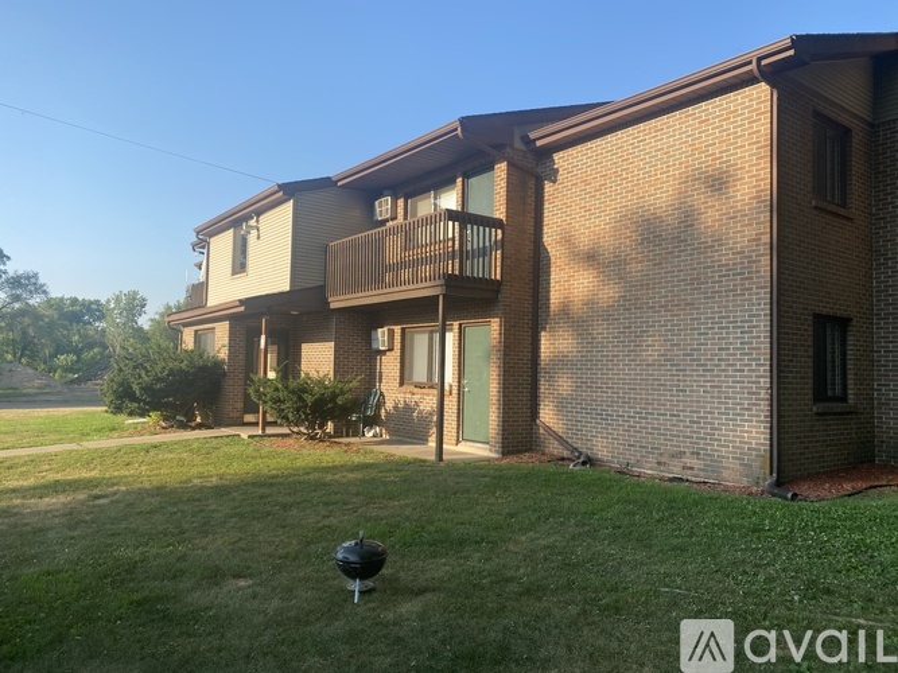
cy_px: 336
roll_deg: -1.3
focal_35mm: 26
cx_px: 449
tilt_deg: +2.7
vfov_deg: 53.0
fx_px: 674
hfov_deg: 67.3
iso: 32
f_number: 1.8
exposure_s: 1/981
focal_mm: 4.25
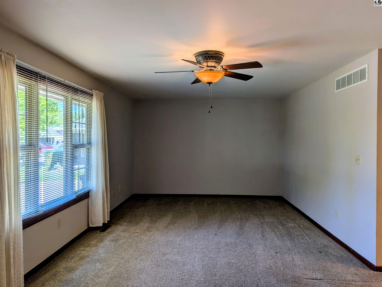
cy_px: 144
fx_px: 265
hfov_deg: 71.5
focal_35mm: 24
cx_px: 191
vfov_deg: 56.9
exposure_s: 1/311
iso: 24
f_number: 1.68
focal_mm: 6.9
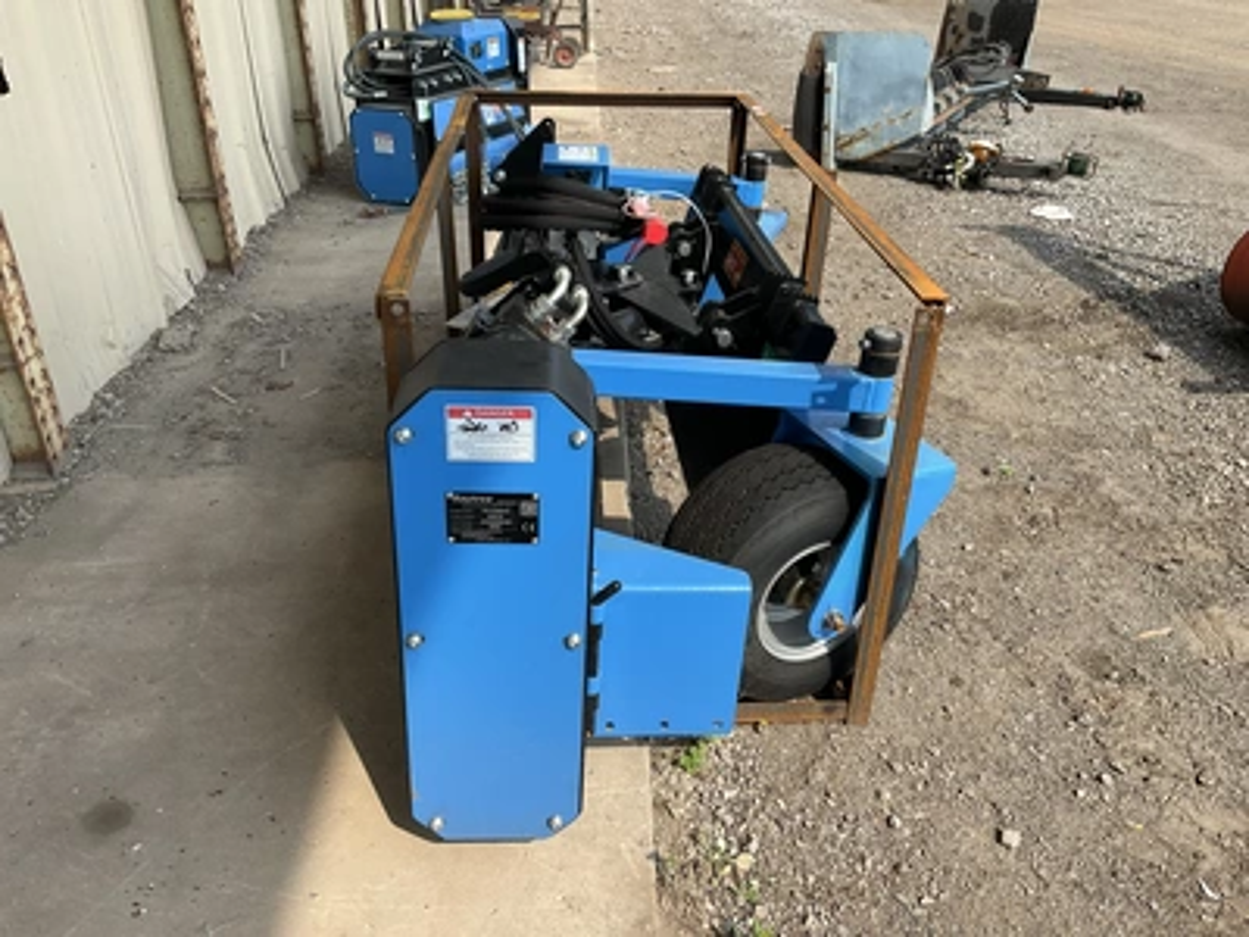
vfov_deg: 48.2
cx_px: 624
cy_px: 468
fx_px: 1046
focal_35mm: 29
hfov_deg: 61.7
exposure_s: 1/842
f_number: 1.8
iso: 25
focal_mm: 3
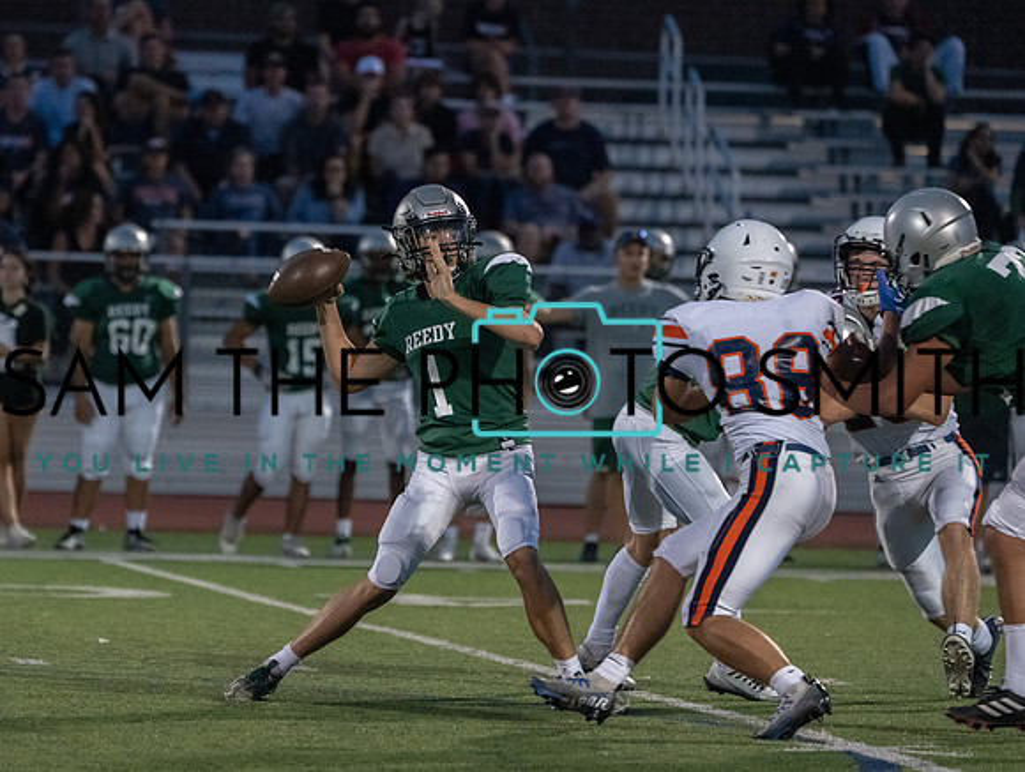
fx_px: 10192
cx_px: 413
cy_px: 407
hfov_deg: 5.8
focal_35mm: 344
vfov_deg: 4.3
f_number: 5.6
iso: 10000
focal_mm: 300
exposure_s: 1/1000
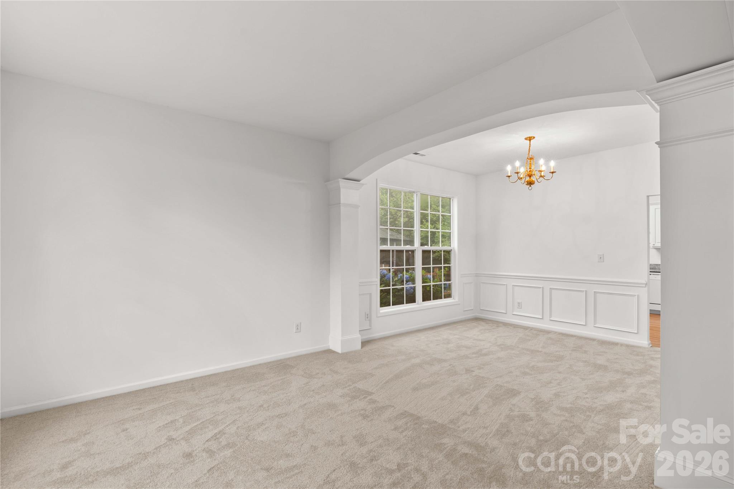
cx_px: 367
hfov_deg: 96.7
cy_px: 244
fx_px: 326
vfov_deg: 73.7
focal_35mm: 16
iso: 100
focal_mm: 16
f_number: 8
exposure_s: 1/2.5
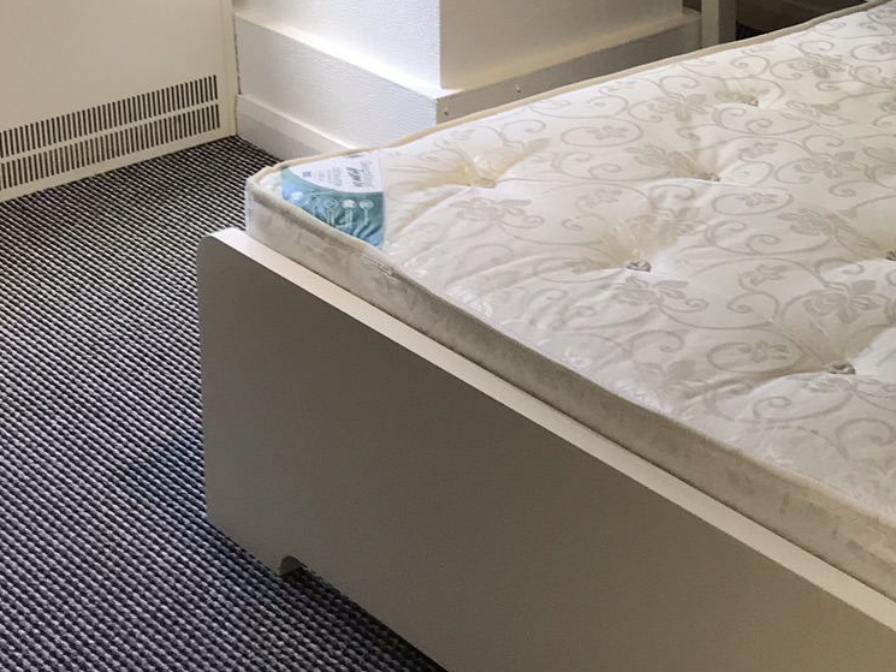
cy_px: -138
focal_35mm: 77
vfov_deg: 18.2
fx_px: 1993
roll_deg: -2.6
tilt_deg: -14.6
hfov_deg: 24.3
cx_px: 879
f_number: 1.8
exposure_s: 1/50
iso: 32
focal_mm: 3.99
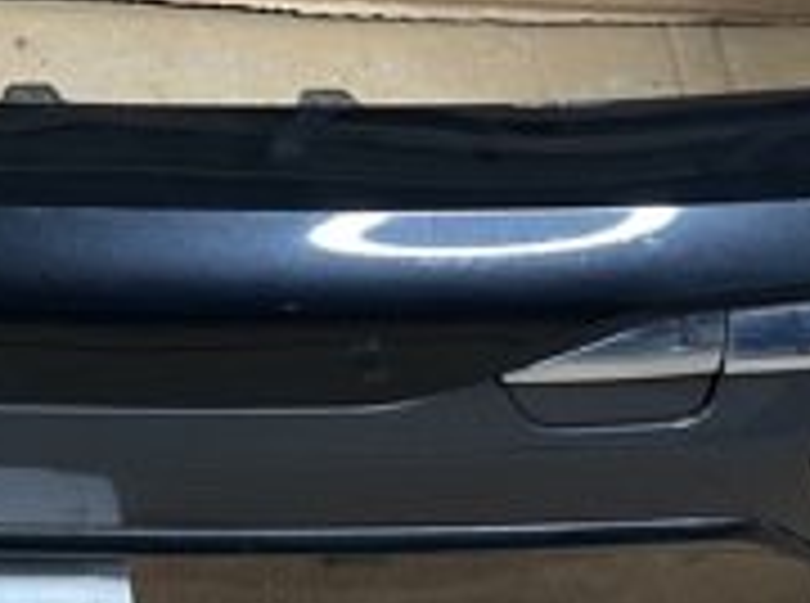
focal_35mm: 171
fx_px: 3991
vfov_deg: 8.6
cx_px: -104
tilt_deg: -30.9
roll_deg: -2.4
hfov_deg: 11.4
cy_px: -83
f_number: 1.78
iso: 250
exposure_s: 1/50
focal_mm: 6.86
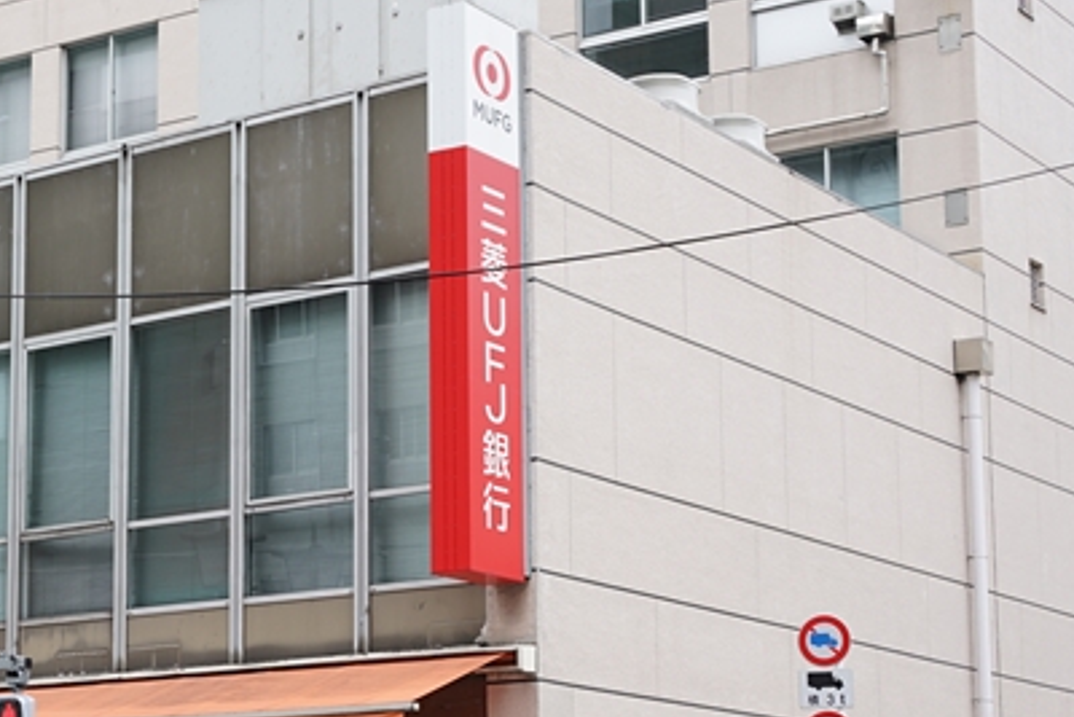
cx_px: 215
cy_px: 505
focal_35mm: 86
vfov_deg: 15.9
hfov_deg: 23.3
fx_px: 2566
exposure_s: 1/125
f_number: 4
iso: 100
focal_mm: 29
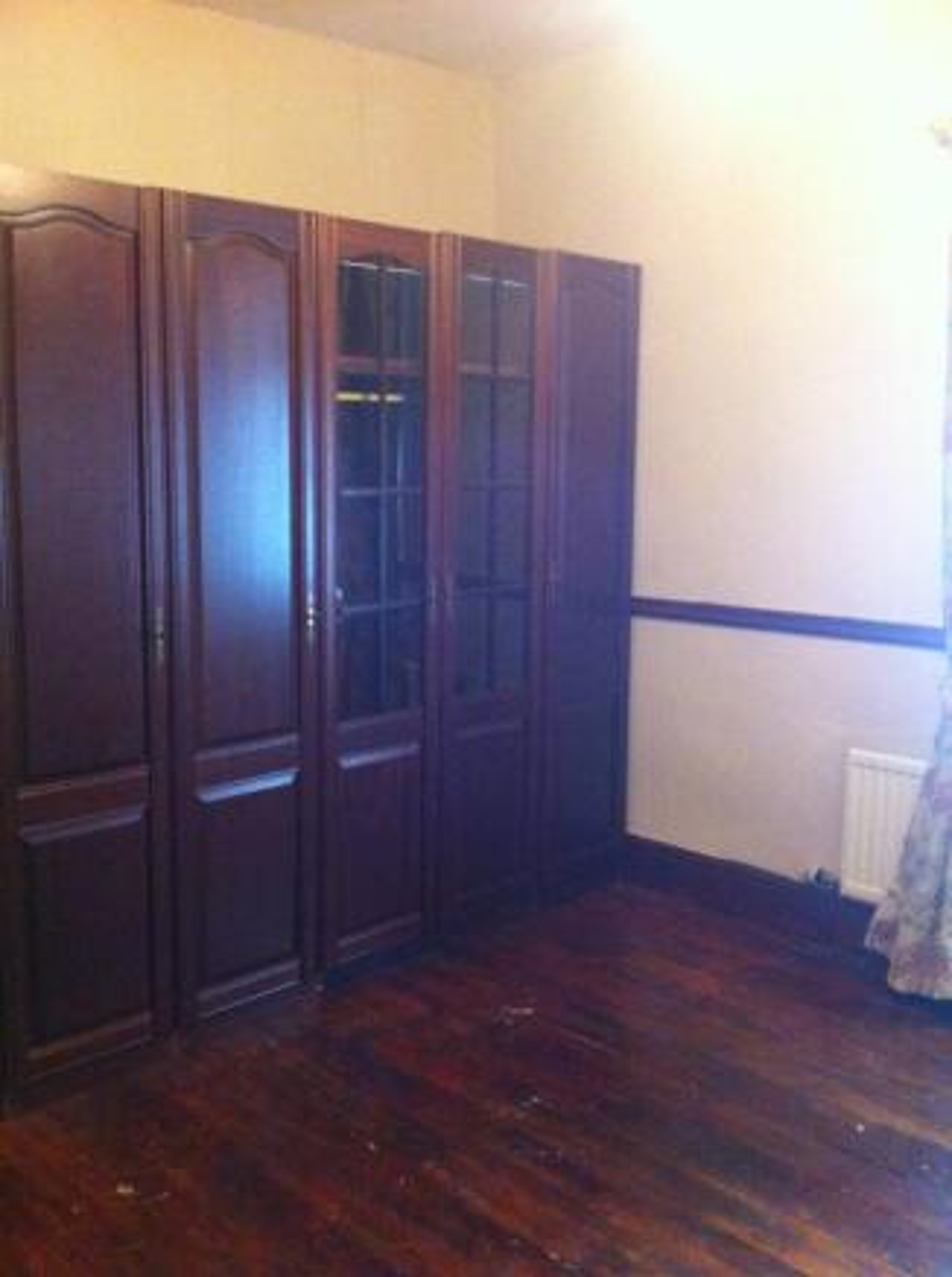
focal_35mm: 35
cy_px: 638
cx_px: 476
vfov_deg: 52.7
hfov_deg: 40.6
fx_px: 1288
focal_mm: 3.85
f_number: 2.8
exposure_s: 1/15
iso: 800
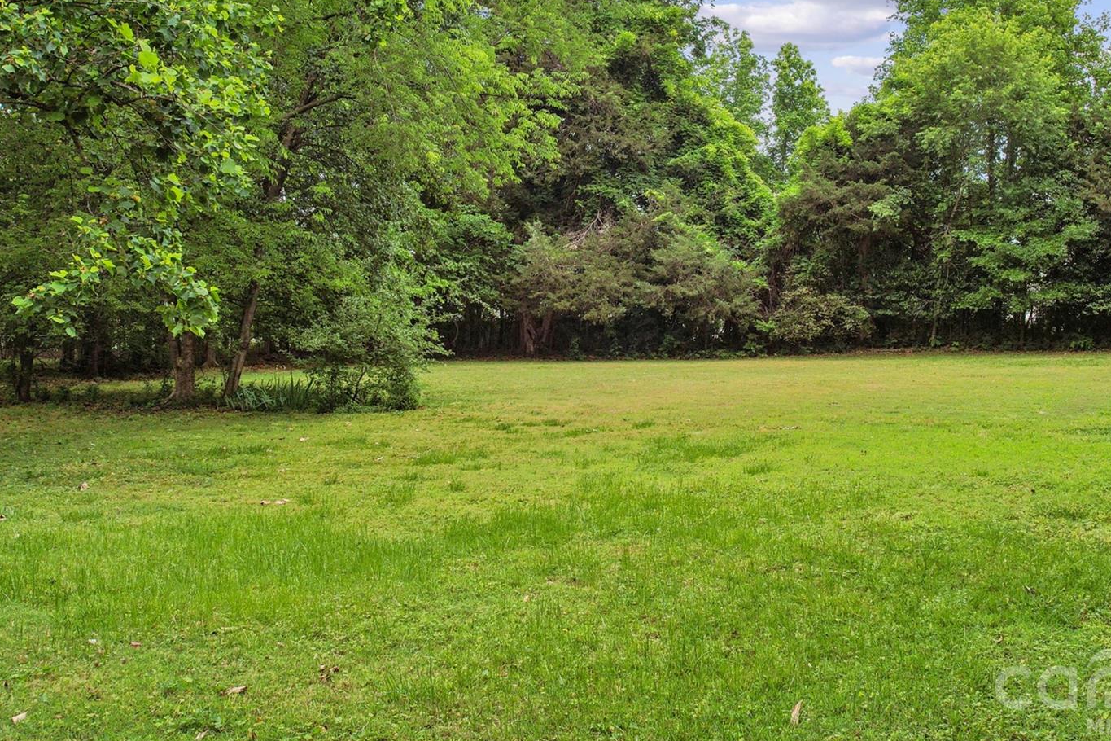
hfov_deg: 56.9
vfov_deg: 39.0
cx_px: 651
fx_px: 1018
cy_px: 193
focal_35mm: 33
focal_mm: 8.4
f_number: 2.8
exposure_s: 1/80
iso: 100
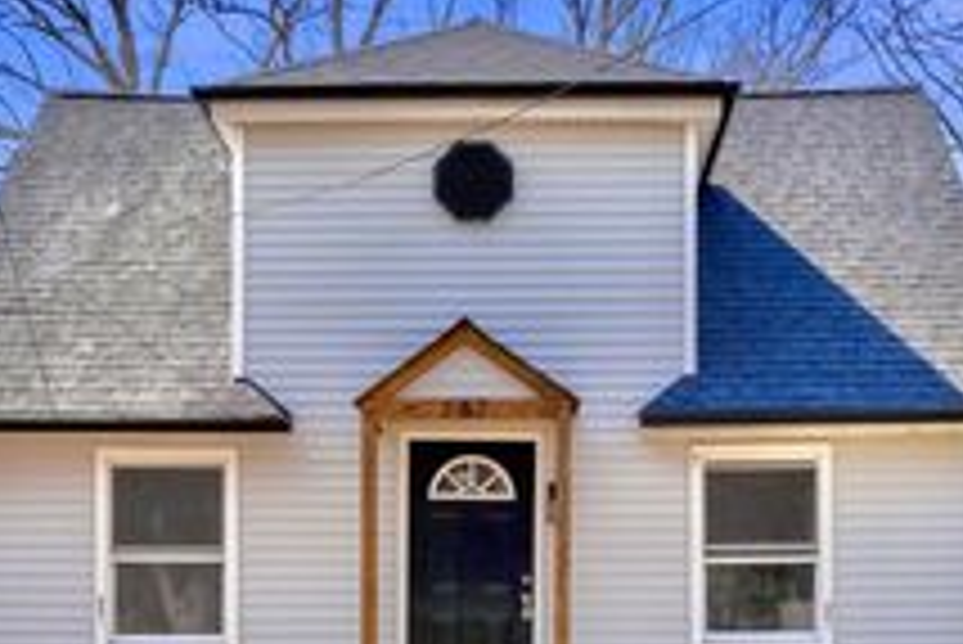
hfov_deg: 28.8
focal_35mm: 70
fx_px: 1874
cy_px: 493
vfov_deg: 19.3
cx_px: 513
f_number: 9
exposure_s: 1/2500
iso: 400
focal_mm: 20
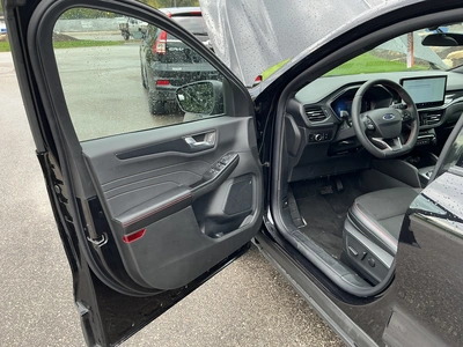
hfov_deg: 63.4
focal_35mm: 28
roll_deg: +0.2
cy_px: 174
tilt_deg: -21.1
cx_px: 232
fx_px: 375
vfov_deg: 49.7
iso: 25
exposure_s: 1/122
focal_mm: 3
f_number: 1.8
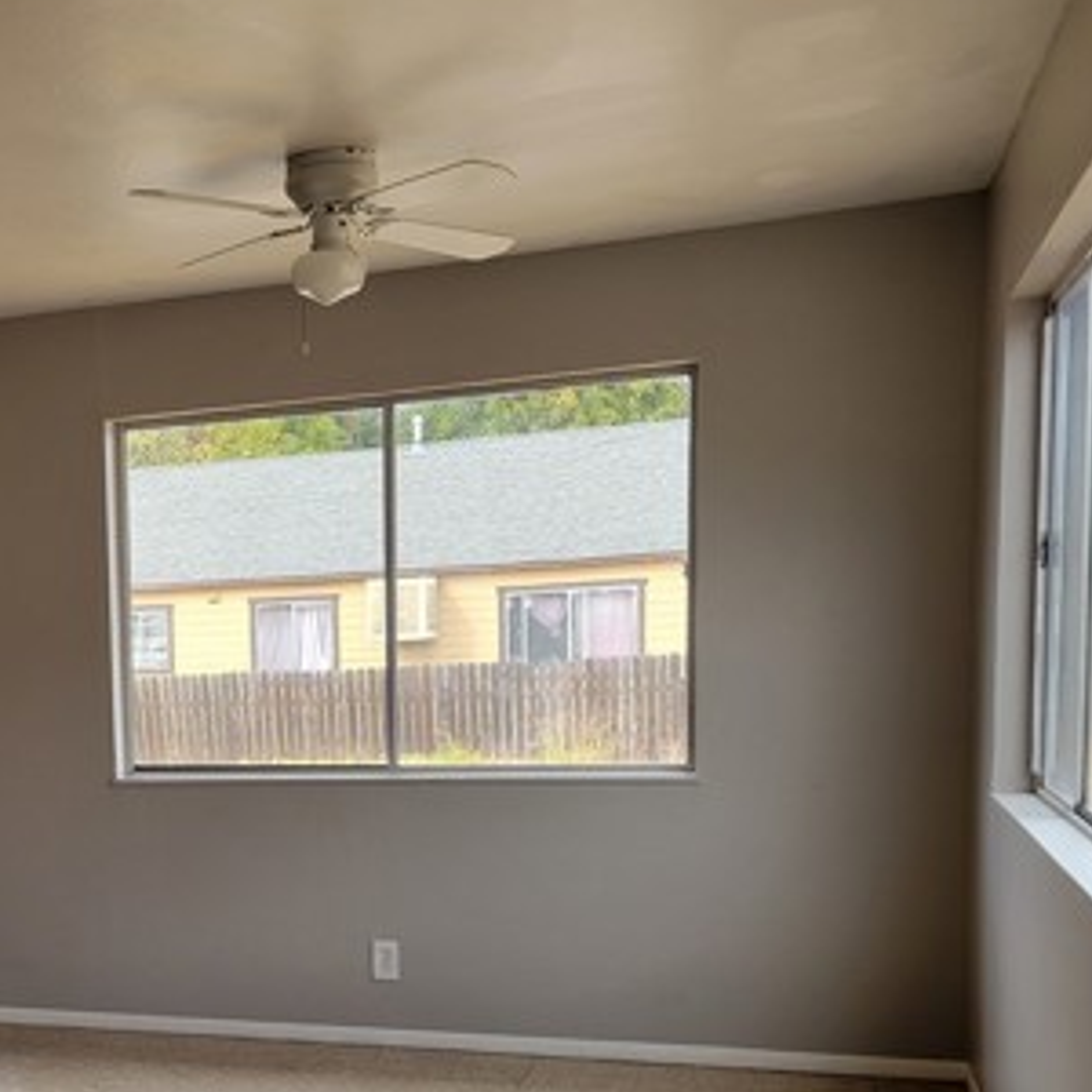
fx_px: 1749
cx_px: 55
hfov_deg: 32.5
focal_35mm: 49
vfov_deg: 33.9
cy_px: 837
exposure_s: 1/144
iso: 40
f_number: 1.8
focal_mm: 5.4
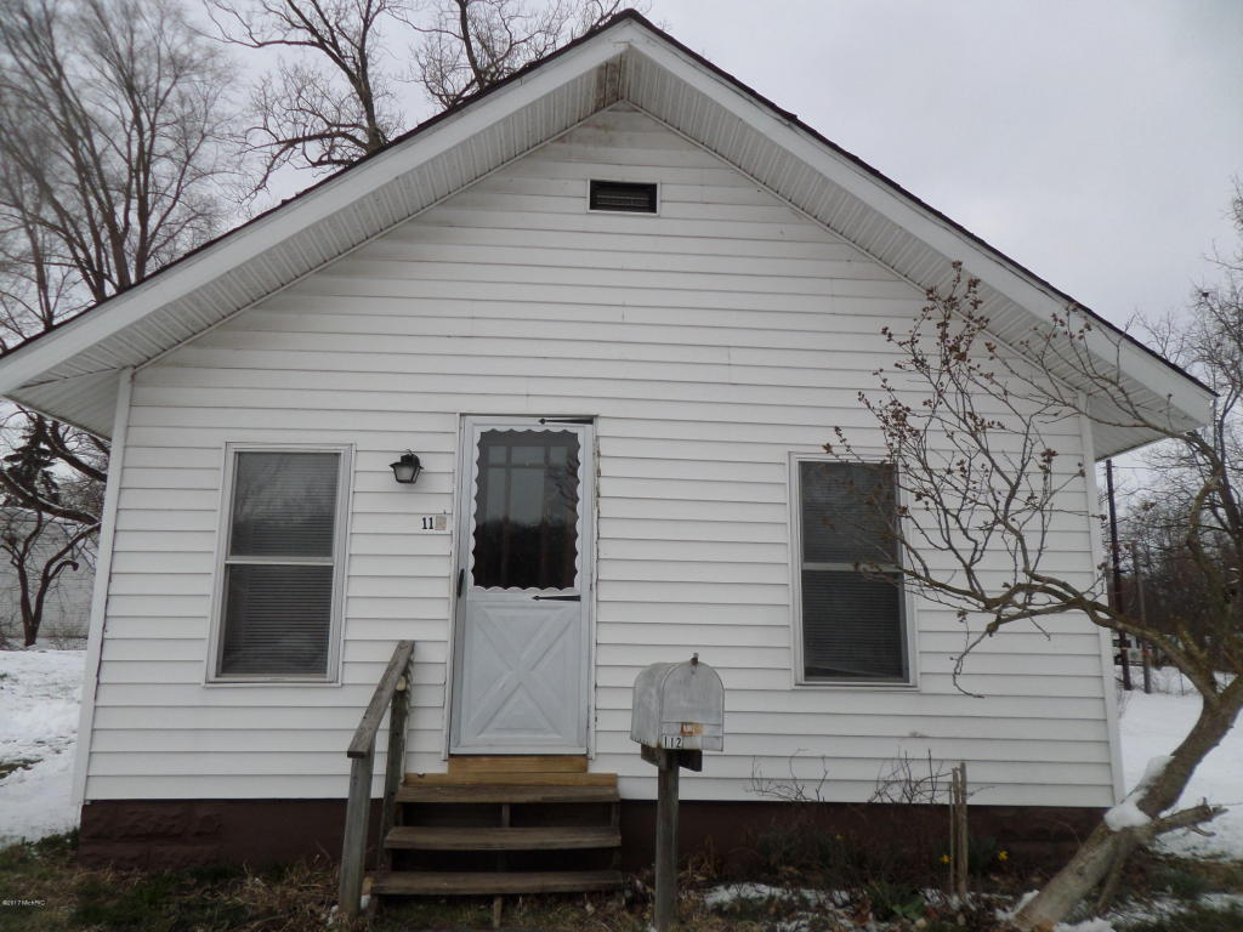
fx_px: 862
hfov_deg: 71.6
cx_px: 622
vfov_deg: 56.8
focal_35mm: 24
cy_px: 466
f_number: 3.1
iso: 80
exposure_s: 1/750
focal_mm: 4.3
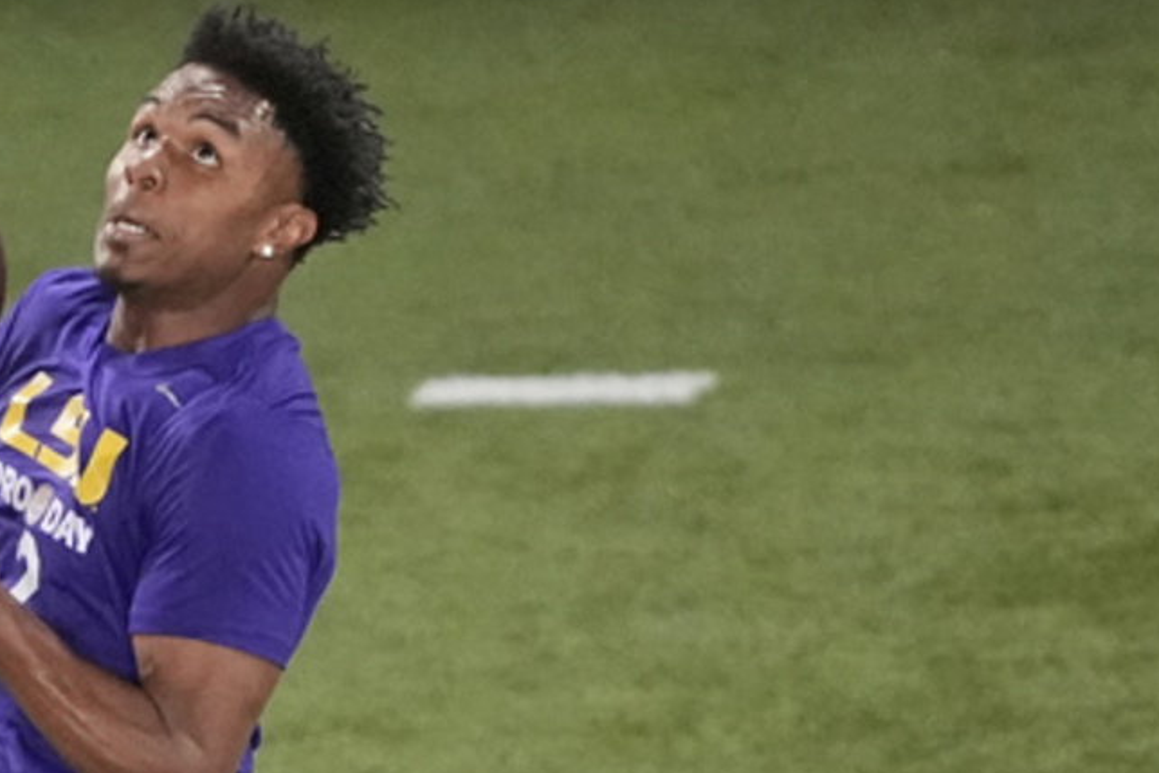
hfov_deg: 1.1
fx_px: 59473
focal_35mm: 1847
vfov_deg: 0.7
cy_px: 575
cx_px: 83
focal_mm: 400
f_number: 2.8
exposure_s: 1/1250
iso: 8000
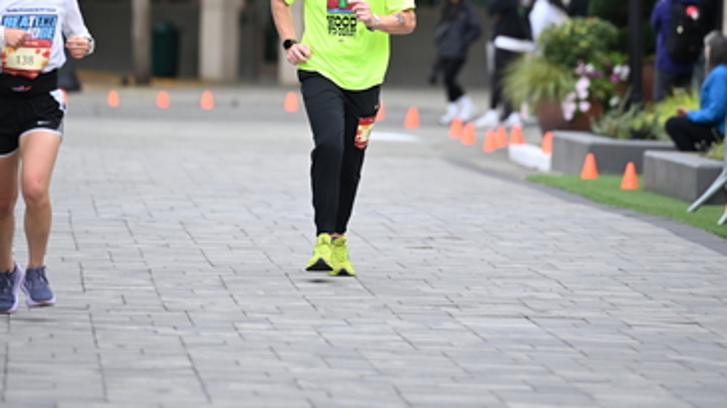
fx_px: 6089
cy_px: 4
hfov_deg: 6.8
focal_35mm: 316
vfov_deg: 3.8
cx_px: 364
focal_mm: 200
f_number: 2.8
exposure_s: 1/1600
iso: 640
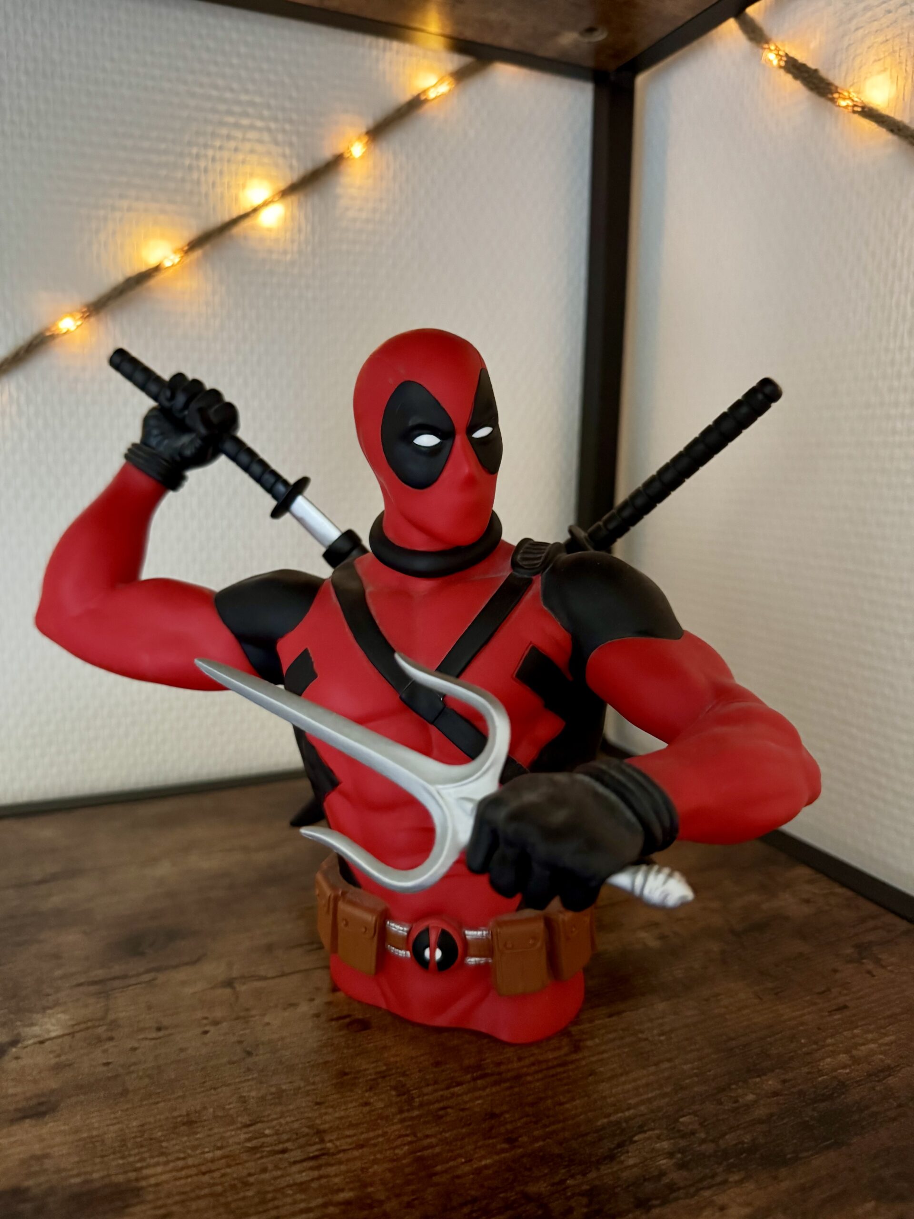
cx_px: 457
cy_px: 610
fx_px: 845
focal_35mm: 24
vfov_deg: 71.6
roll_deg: -0.3
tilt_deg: -9.3
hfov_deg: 56.8
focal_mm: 6.76
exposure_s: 1/30
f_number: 1.78
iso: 1250
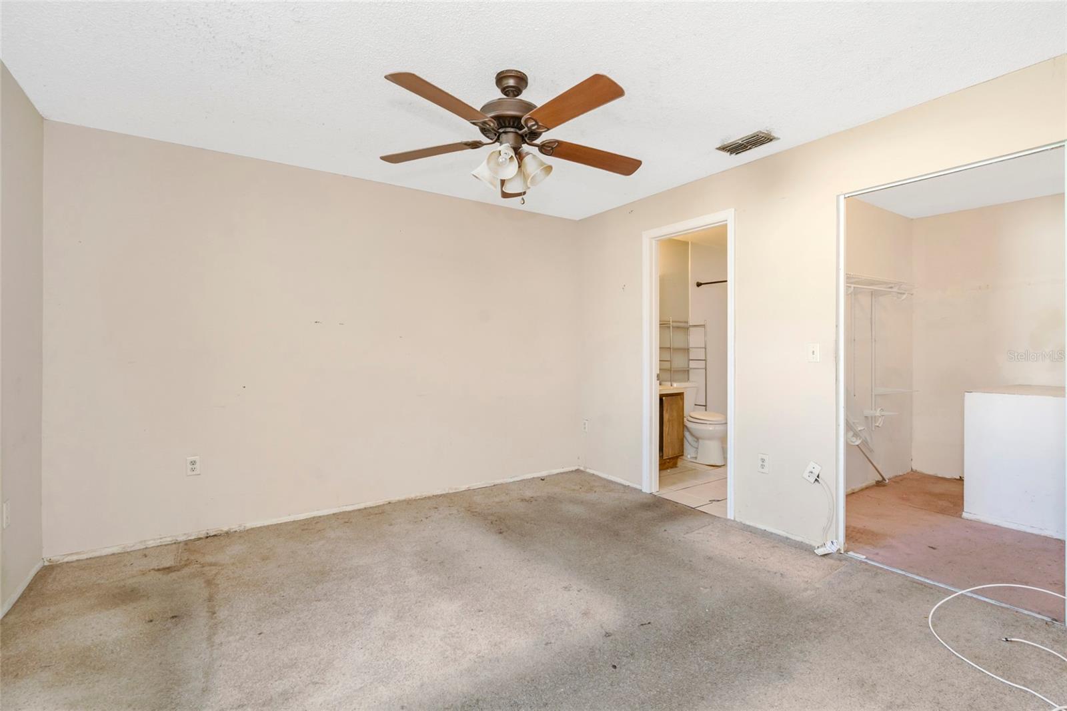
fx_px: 474
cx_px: 534
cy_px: 356
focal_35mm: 16
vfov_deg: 73.7
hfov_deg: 96.7
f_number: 6.7
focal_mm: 16
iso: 1600
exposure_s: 1/60
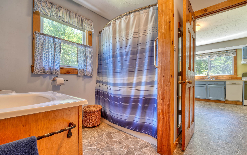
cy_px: 82
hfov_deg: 101.5
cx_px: 123
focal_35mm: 15
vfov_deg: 74.7
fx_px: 101
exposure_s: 1/1.6
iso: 100
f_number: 8
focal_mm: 14
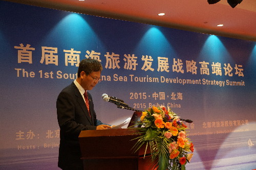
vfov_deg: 25.7
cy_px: 85
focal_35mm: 52
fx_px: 373
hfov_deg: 37.9
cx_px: 128
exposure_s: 1/60
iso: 1600
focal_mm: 35
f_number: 5.6
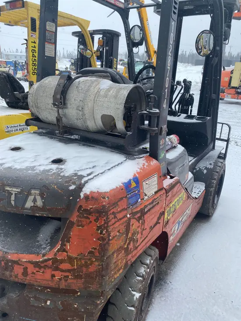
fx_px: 241
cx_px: 120
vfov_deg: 67.3
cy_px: 160
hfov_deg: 53.1
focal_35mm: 26
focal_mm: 4.25
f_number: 1.8
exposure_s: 1/912
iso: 32
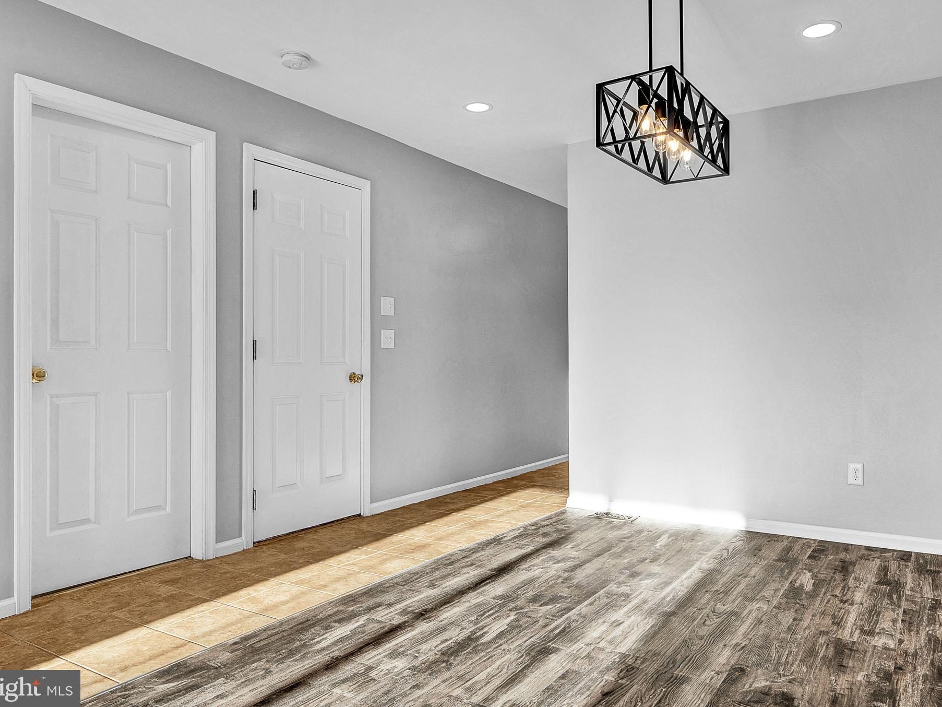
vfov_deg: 56.8
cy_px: 352
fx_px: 653
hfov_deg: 71.5
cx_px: 499
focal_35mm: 24
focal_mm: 22
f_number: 8
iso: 160
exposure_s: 1/30
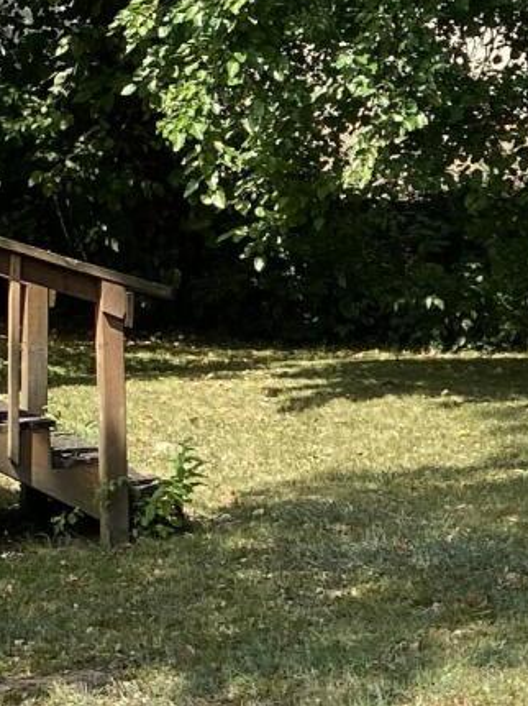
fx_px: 2463
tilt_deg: -3.1
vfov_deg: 16.3
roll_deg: -0.5
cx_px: 1067
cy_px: 250
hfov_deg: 11.1
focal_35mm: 121
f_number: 1.8
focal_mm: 4.25
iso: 32
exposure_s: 1/1272
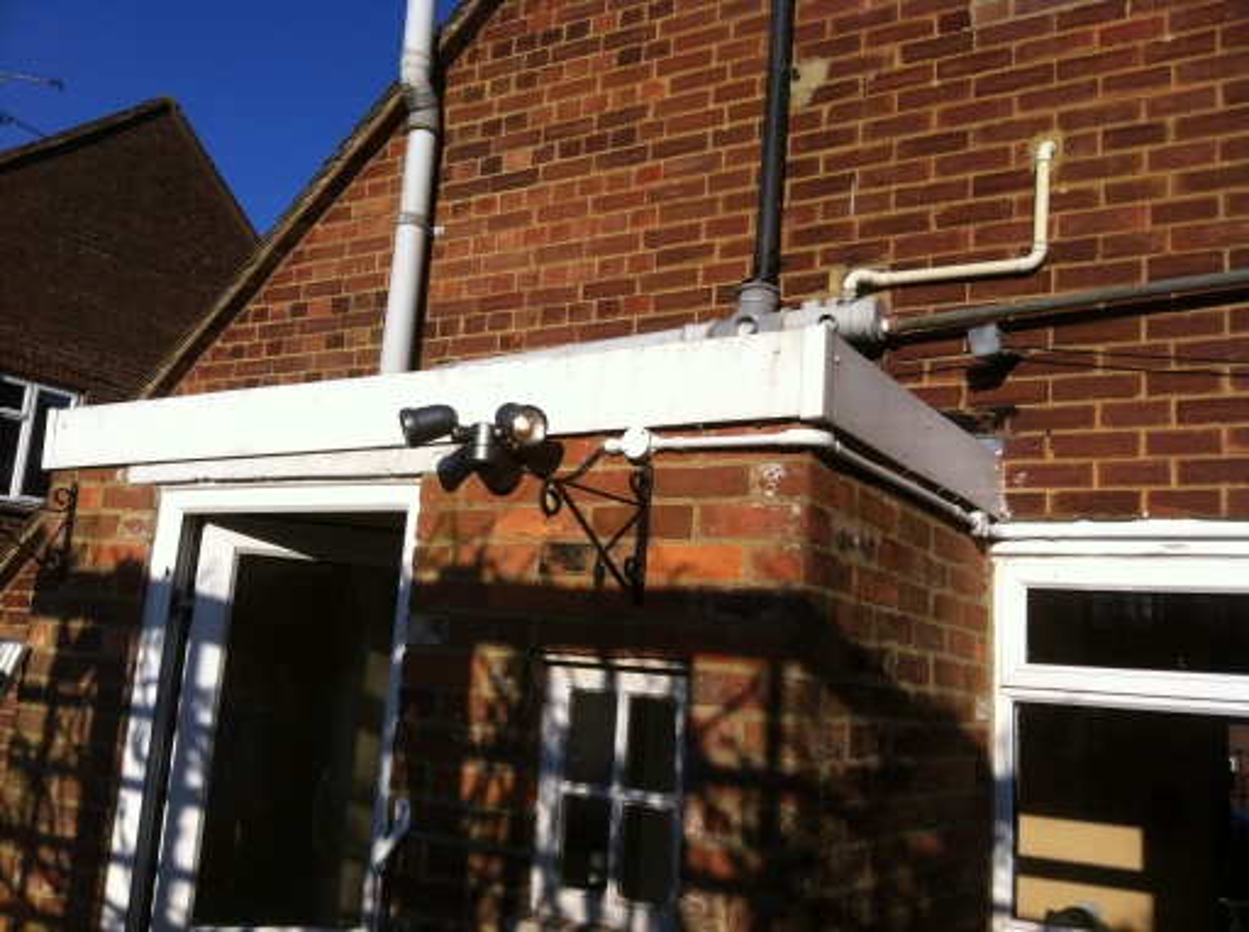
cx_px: 624
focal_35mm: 35
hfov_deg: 52.7
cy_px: 466
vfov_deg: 40.6
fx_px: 1260
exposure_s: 1/1588
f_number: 2.8
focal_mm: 3.85
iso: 80
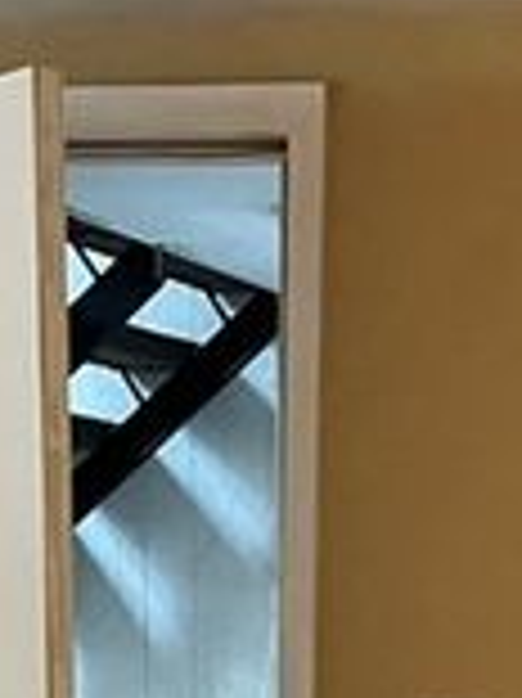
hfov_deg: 13.0
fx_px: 2255
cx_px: 531
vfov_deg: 14.7
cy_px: 1358
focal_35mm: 112
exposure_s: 1/40
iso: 500
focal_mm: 5.1
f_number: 1.6
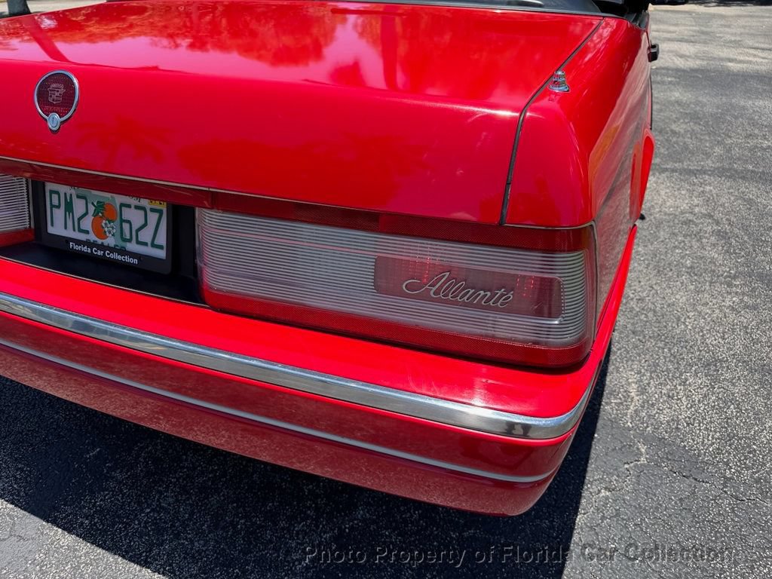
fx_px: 535
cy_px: 290
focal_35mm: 24
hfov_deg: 71.6
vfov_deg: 56.8
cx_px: 386
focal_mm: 6.76
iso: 80
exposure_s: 1/1949
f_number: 1.78
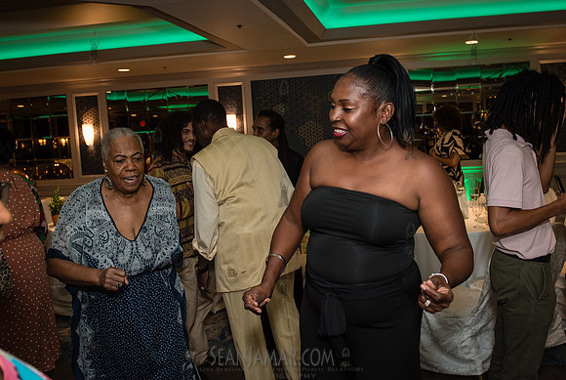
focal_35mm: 35
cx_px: 317
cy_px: 176
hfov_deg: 54.2
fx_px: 551
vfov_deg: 38.0
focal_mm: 26
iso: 1600
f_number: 3.5
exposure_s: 1/160
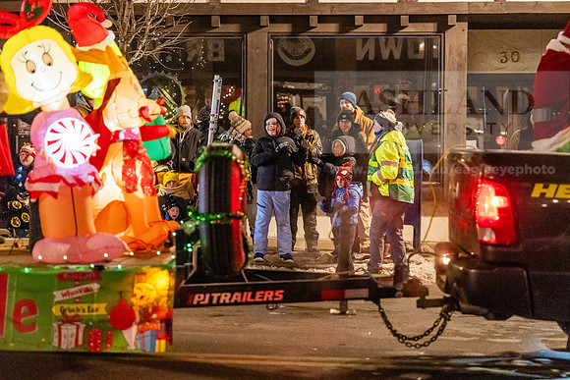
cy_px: 190
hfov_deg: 23.1
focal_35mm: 88
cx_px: 285
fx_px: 1394
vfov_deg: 15.5
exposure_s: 1/200
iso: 8000
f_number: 2.8
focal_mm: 88
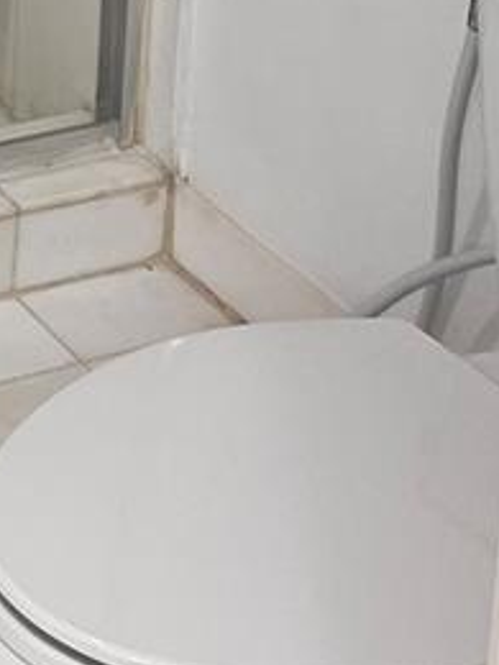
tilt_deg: -14.7
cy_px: -486
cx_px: -473
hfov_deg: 11.3
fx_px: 2306
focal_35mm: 120
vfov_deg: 14.6
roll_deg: -0.5
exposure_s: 1/60
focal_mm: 4.2
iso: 64
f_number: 1.6
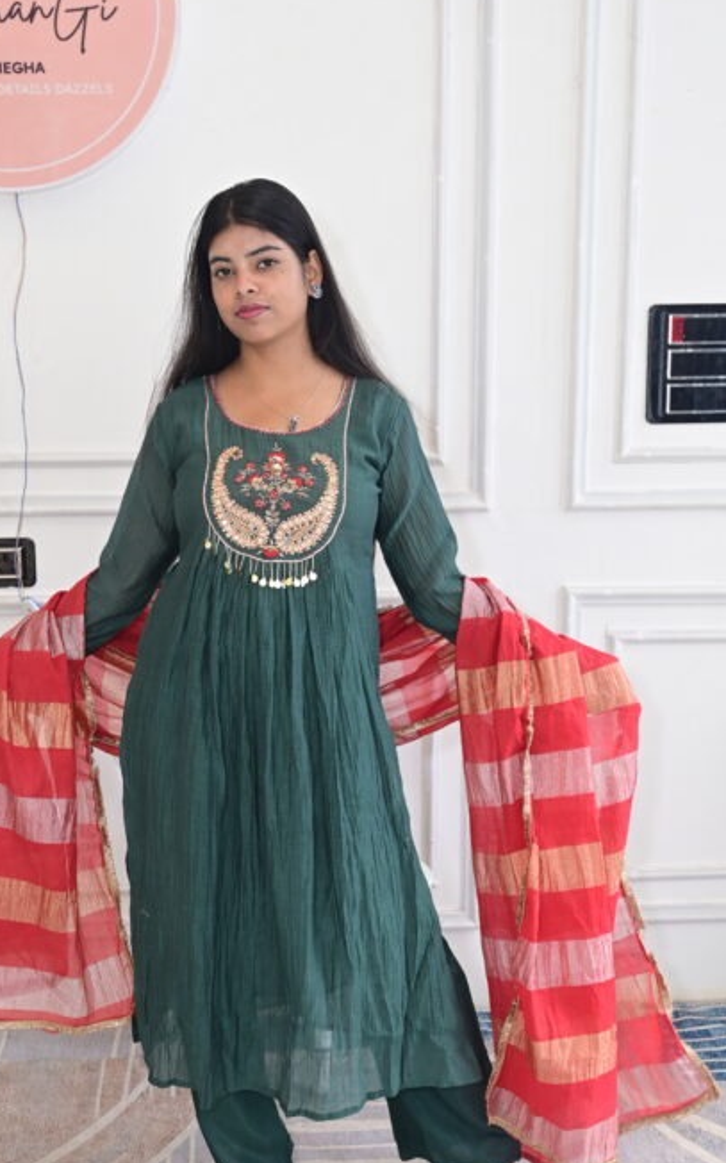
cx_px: 323
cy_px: 606
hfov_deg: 28.5
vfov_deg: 44.4
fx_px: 1426
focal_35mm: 45
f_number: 5
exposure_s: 1/250
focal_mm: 32
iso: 500
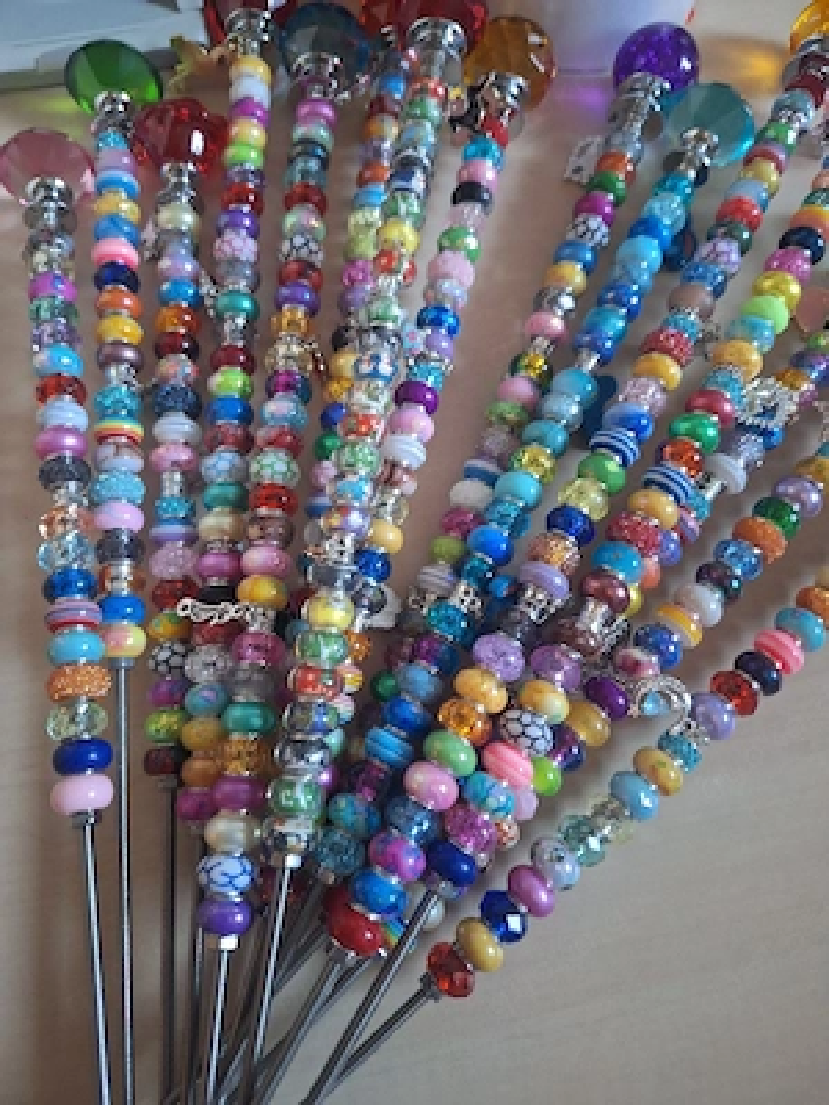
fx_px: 734
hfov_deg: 58.9
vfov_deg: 73.9
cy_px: 552
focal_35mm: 23
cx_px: 414
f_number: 1.8
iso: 320
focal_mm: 5.54
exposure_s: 1/25
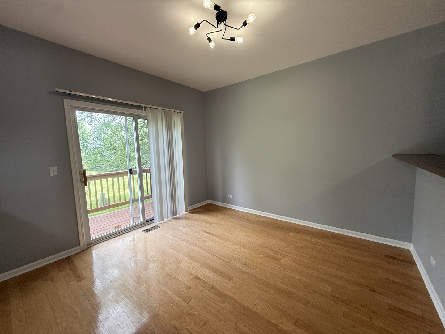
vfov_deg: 85.7
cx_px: 222
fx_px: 180
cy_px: 167
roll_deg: +0.9
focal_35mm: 14
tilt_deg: -6.2
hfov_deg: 102.1
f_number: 2.2
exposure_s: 1/99
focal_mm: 2.22
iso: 80
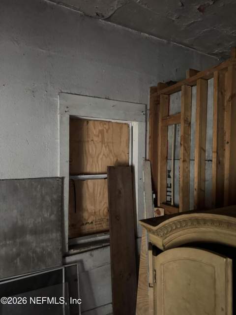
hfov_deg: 56.8
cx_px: 118
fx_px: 218
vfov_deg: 71.6
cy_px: 158
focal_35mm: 24
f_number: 1.78
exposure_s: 1/30
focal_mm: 6.76
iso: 1250
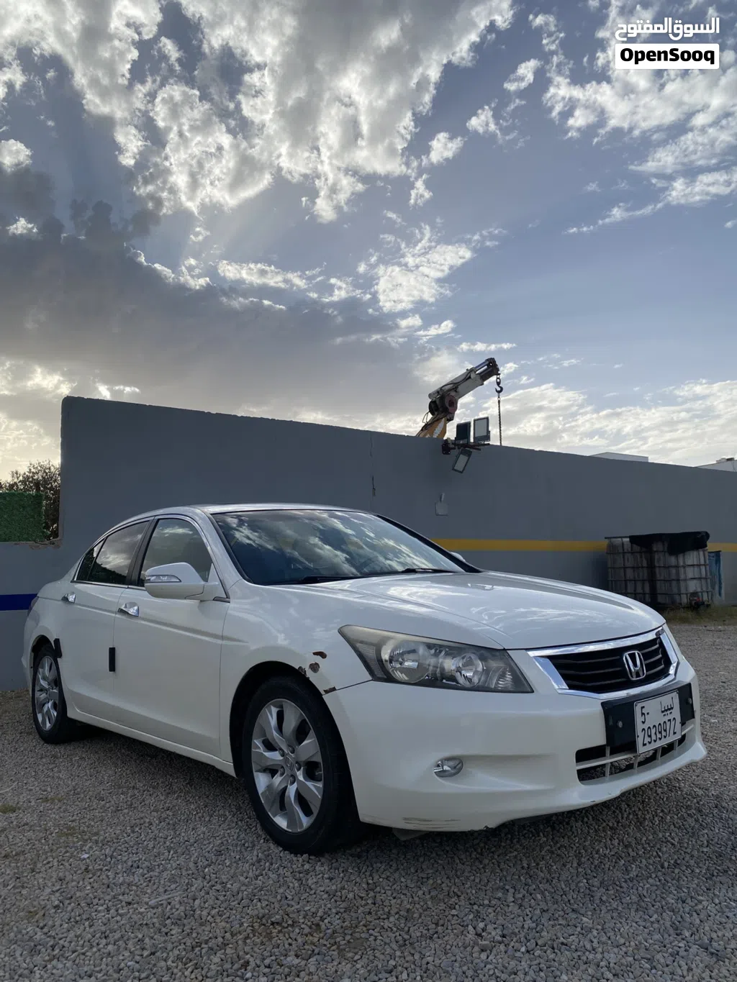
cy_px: 491
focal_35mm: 26
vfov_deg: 67.3
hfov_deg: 53.1
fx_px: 738
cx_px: 368
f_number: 1.8
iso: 32
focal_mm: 4.25
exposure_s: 1/3610
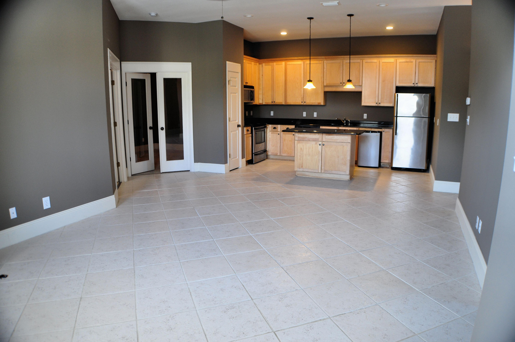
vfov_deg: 43.5
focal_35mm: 30
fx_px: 429
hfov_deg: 62.0
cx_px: 258
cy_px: 171
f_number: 4
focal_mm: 20
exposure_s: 1/25
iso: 400
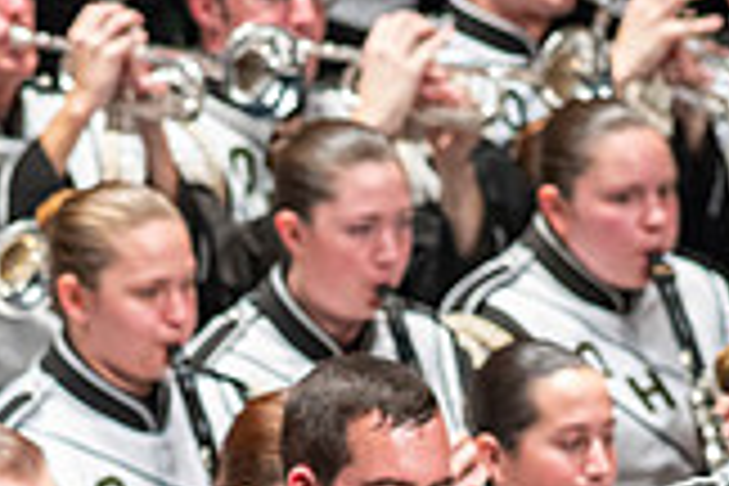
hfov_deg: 1.9
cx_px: 176
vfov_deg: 1.3
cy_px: 716
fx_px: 21808
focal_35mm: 1077
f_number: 5.6
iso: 5000
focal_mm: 300
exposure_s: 1/400
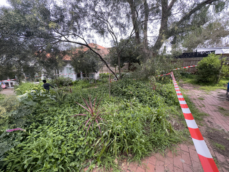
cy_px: 86
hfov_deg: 102.1
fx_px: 93
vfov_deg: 85.7
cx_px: 114
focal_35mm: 14
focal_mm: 2.22
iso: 40
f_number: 2.2
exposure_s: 1/115
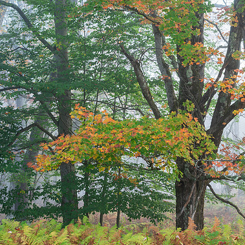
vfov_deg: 26.5
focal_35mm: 65
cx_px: 173
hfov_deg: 26.3
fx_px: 520
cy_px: 124
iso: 64
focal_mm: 50
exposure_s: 1/3
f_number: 11
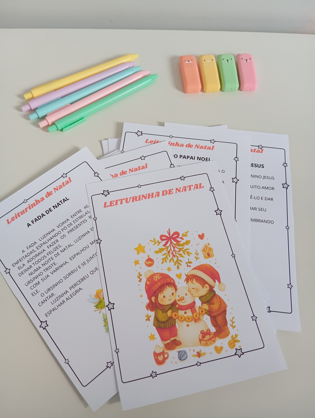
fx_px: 339
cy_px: 209
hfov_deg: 49.9
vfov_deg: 63.4
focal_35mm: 28
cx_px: 158
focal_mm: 4.22
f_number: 1.8
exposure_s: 1/120
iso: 591
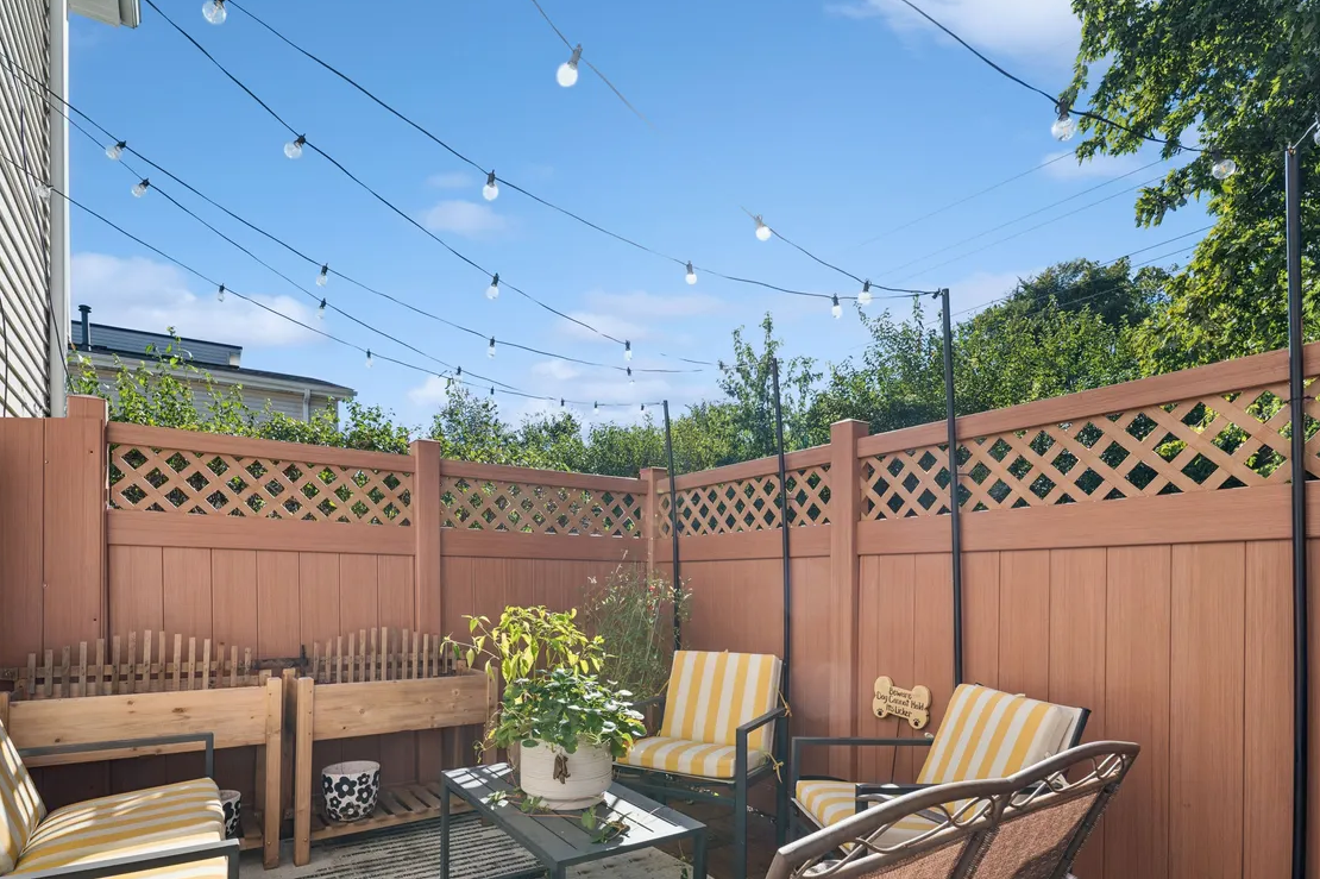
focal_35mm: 19
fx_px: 696
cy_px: 589
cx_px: 634
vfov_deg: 62.8
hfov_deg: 86.9
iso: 400
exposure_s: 1/400
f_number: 8
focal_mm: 13
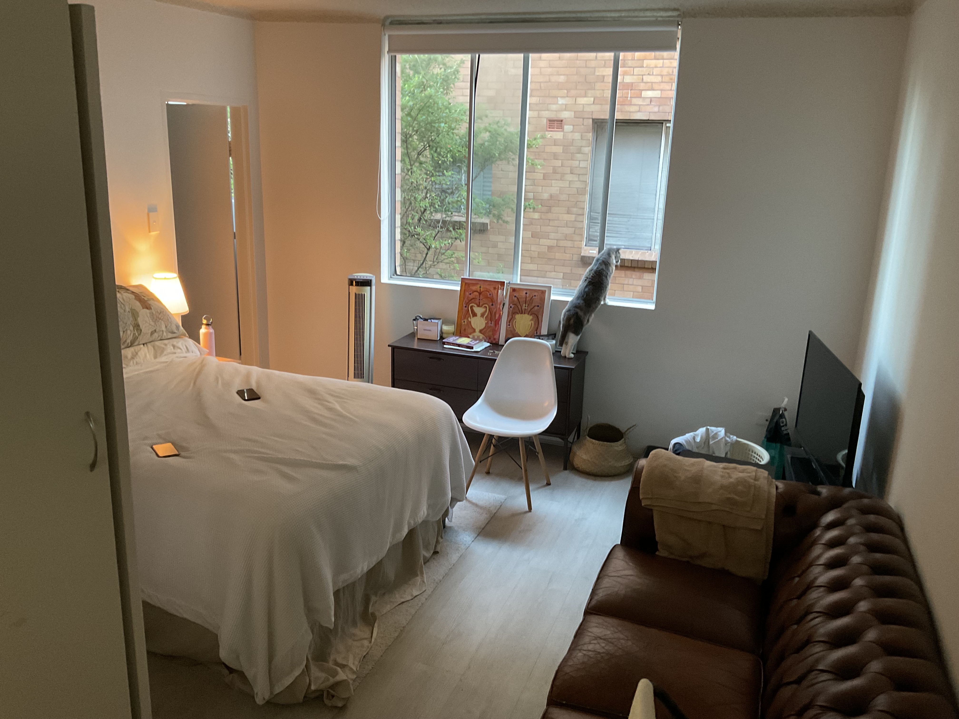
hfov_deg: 61.7
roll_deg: -2.7
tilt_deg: -16.1
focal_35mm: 29
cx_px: 480
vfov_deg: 48.2
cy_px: 360
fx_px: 803
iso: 200
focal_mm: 3
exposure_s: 1/33
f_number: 1.8
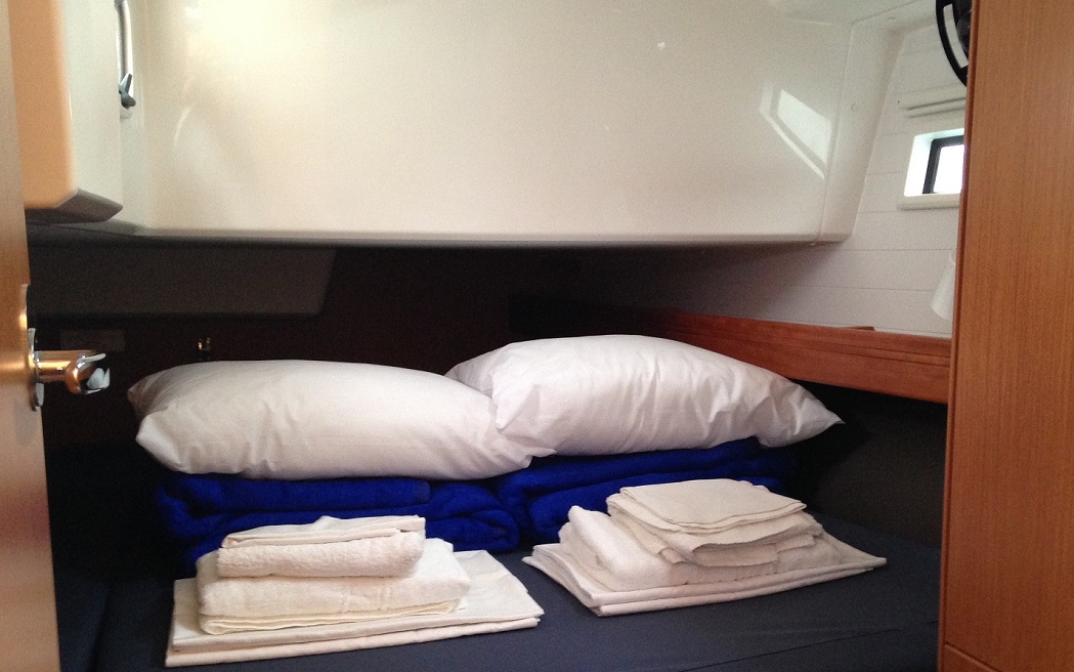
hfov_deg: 49.2
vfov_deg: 31.9
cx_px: 574
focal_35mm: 40
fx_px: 1171
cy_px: 412
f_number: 2.4
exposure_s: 1/20
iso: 200
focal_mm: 4.12
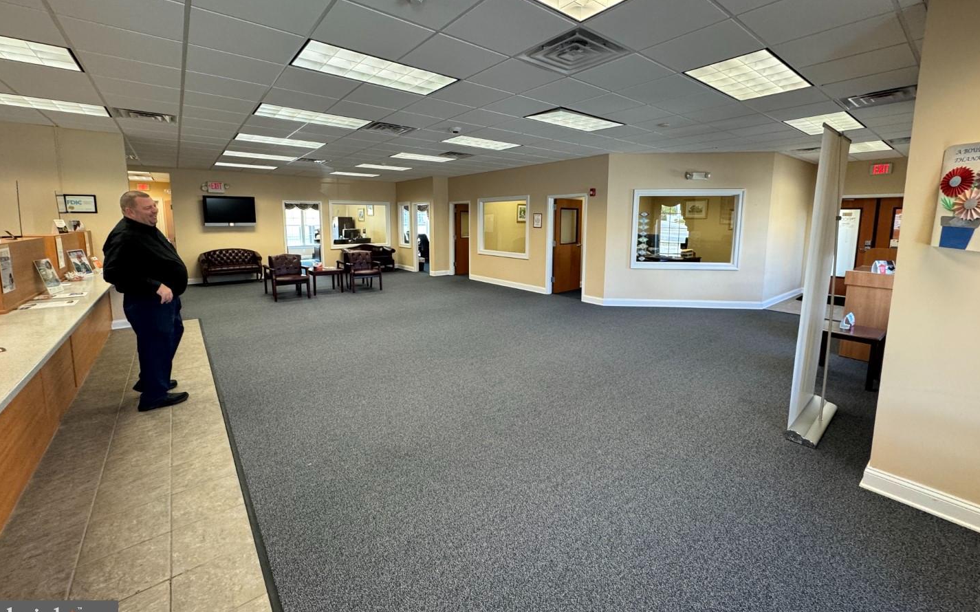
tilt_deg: -6.4
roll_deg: -0.6
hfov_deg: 101.5
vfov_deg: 74.5
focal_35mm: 15
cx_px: 493
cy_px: 268
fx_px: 401
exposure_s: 1/120
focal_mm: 2.22
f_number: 2.2
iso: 200
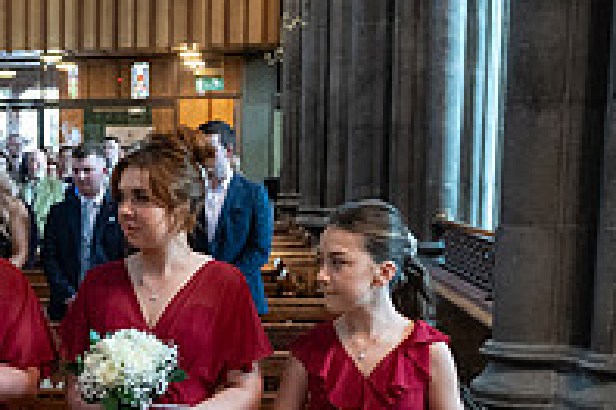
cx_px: -62
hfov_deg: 23.3
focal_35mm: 82
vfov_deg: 16.4
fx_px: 1403
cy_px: 387
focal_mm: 28
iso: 1250
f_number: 3.5
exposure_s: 1/160
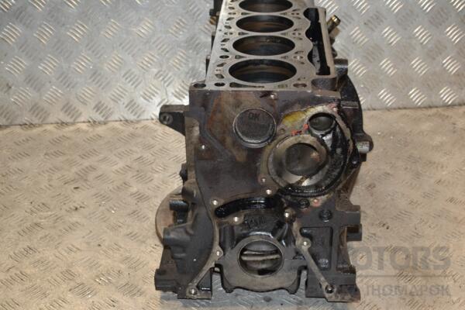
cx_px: 232
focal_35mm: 60
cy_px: 155
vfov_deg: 22.6
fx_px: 775
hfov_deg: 33.4
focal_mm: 40
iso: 800
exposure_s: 1/200
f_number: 8
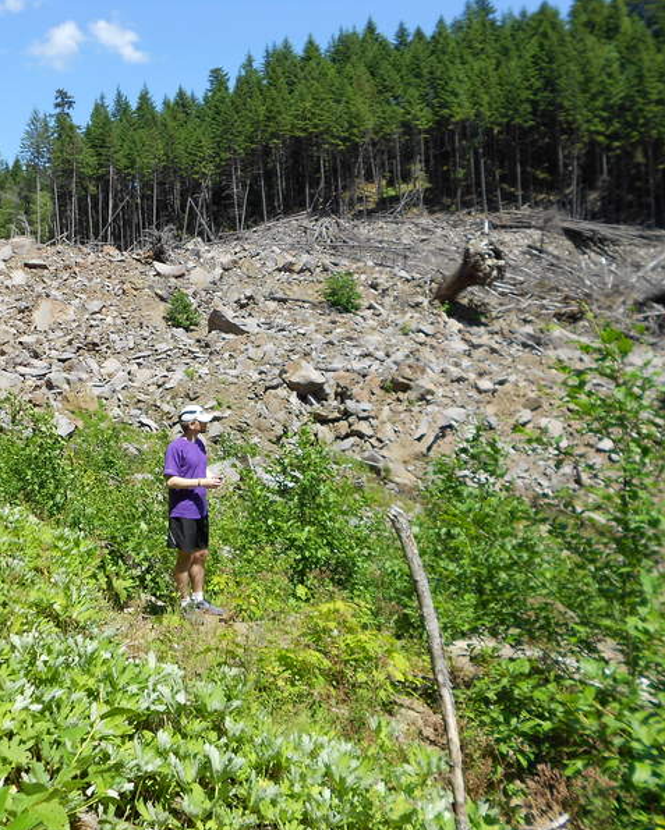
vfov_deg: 47.9
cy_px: 416
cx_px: 243
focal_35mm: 38
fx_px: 935
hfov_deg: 38.9
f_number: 3.4
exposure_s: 1/640
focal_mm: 5.1
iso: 80
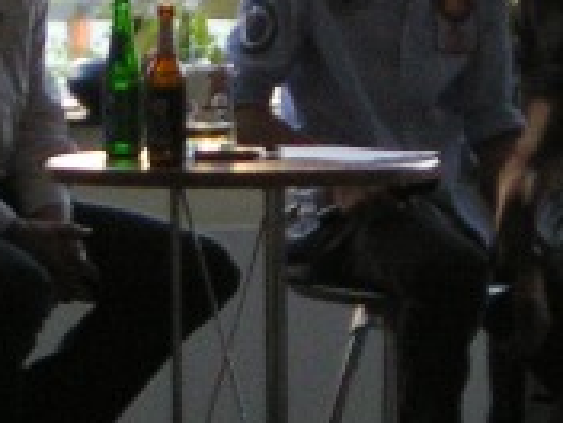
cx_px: 189
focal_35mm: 340
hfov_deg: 5.8
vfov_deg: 4.4
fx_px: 5530
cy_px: 115
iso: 200
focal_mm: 11.5
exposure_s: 1/50
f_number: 3.2
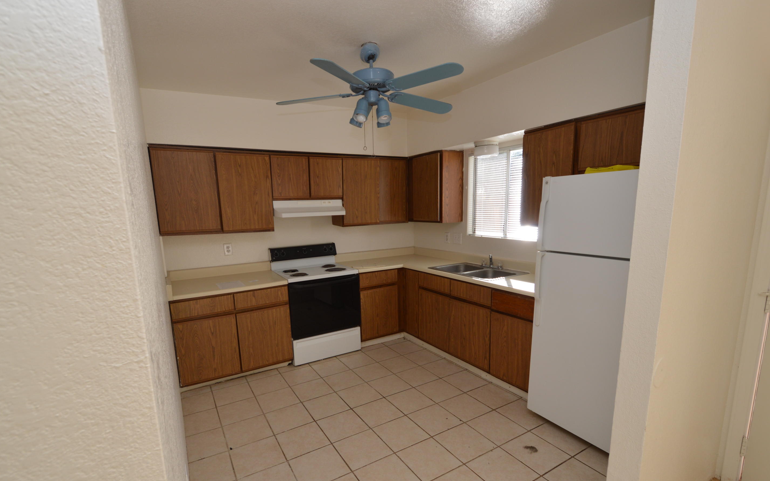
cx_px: 370
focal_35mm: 16
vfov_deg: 71.0
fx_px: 336
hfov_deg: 97.8
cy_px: 267
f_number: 5.6
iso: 180
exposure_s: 1/125
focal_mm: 10
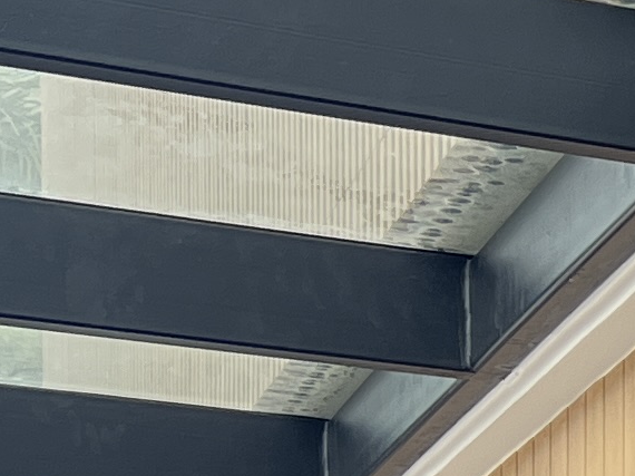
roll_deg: +0.8
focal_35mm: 184
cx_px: 1761
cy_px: 1195
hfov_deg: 9.1
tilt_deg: +0.4
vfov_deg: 7.5
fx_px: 3374
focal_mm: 5.7
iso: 40
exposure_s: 1/212
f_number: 1.5
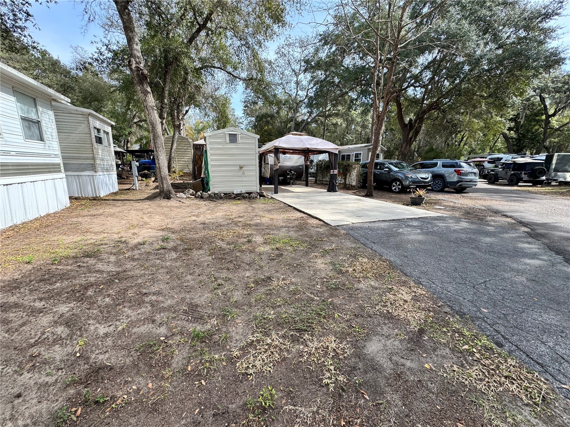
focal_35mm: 14
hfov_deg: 102.1
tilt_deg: -11.6
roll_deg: -0.5
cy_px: 214
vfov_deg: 85.7
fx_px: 231
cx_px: 285
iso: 40
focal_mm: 2.22
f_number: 2.2
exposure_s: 1/533
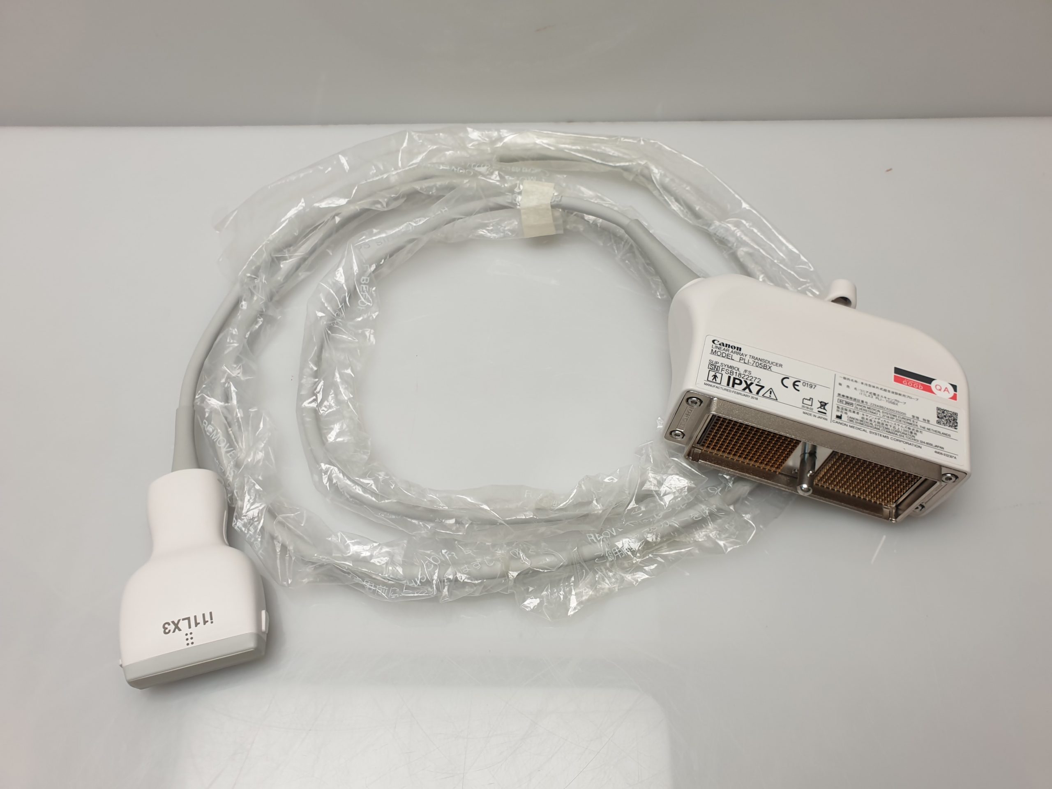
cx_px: 526
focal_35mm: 26
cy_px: 394
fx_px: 790
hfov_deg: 67.3
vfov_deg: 53.1
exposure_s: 1/100
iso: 50
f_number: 2.4
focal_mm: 4.3
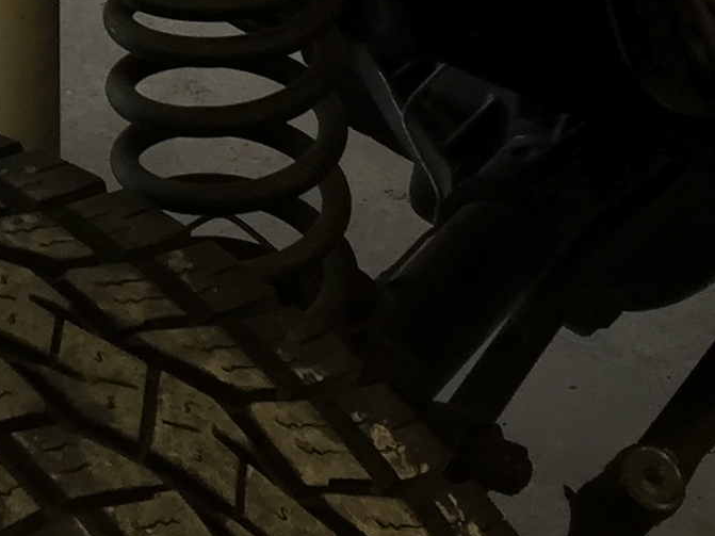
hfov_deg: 13.4
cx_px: -272
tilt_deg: -16.3
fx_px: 2912
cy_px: -654
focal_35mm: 141
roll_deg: +2.2
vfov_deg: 9.6
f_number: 2.2
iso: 40
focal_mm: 4.15
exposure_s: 1/60
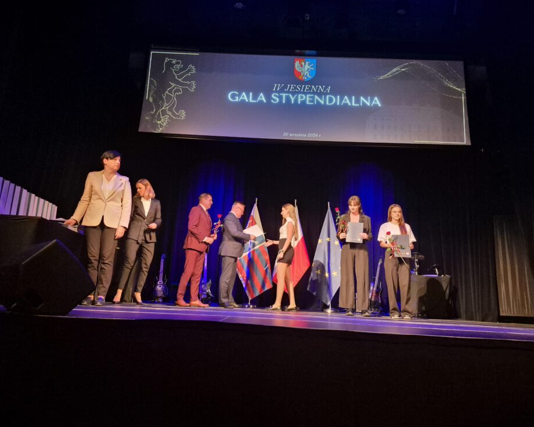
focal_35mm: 25
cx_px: 256
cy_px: 210
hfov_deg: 68.1
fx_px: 395
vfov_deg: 56.8
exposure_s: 1/100
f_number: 1.8
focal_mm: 5.4
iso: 2000
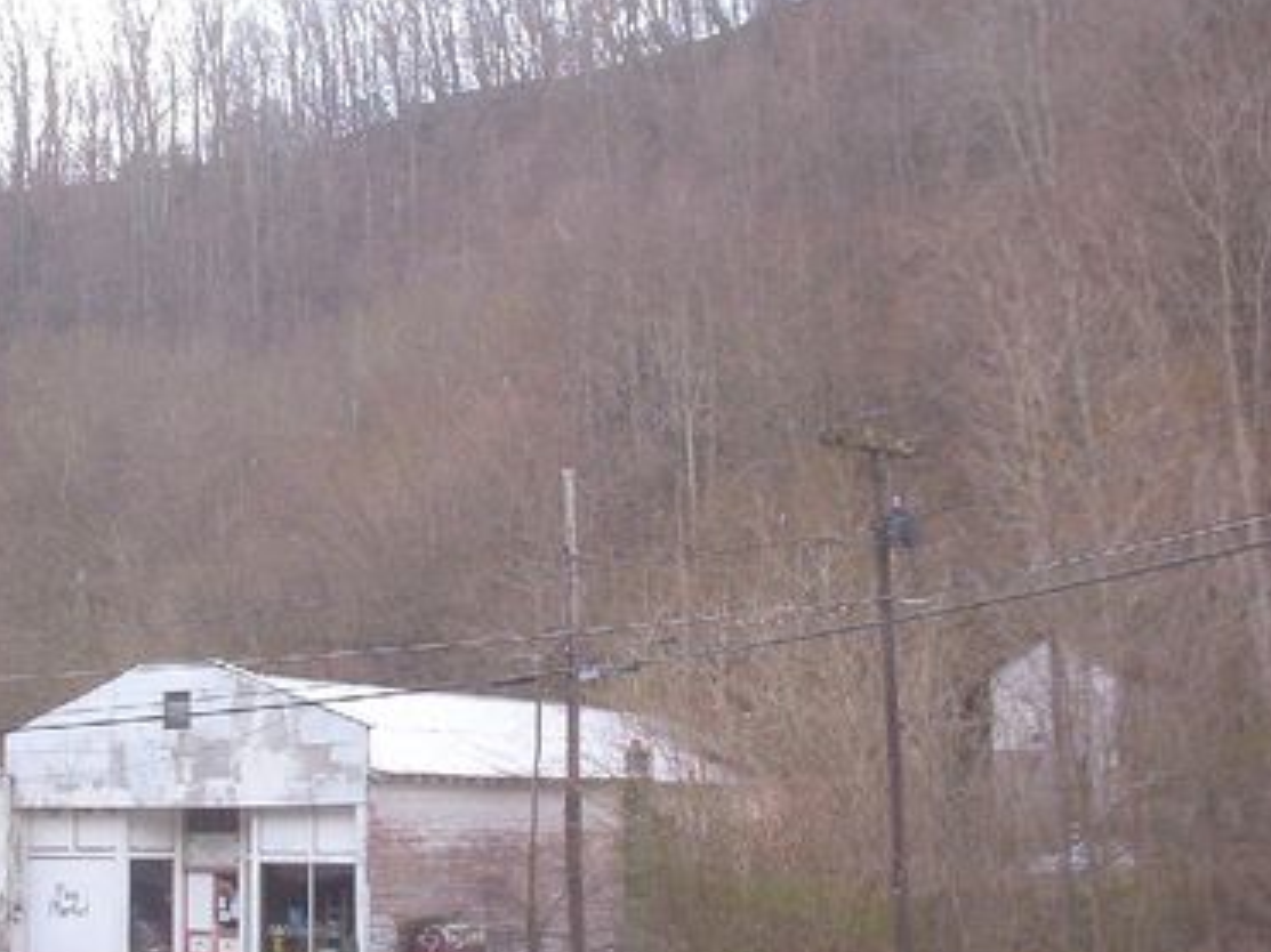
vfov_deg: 26.1
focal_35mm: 56
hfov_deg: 34.3
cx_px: 538
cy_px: 539
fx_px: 2055
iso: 100
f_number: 4.5
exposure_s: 1/288
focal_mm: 6
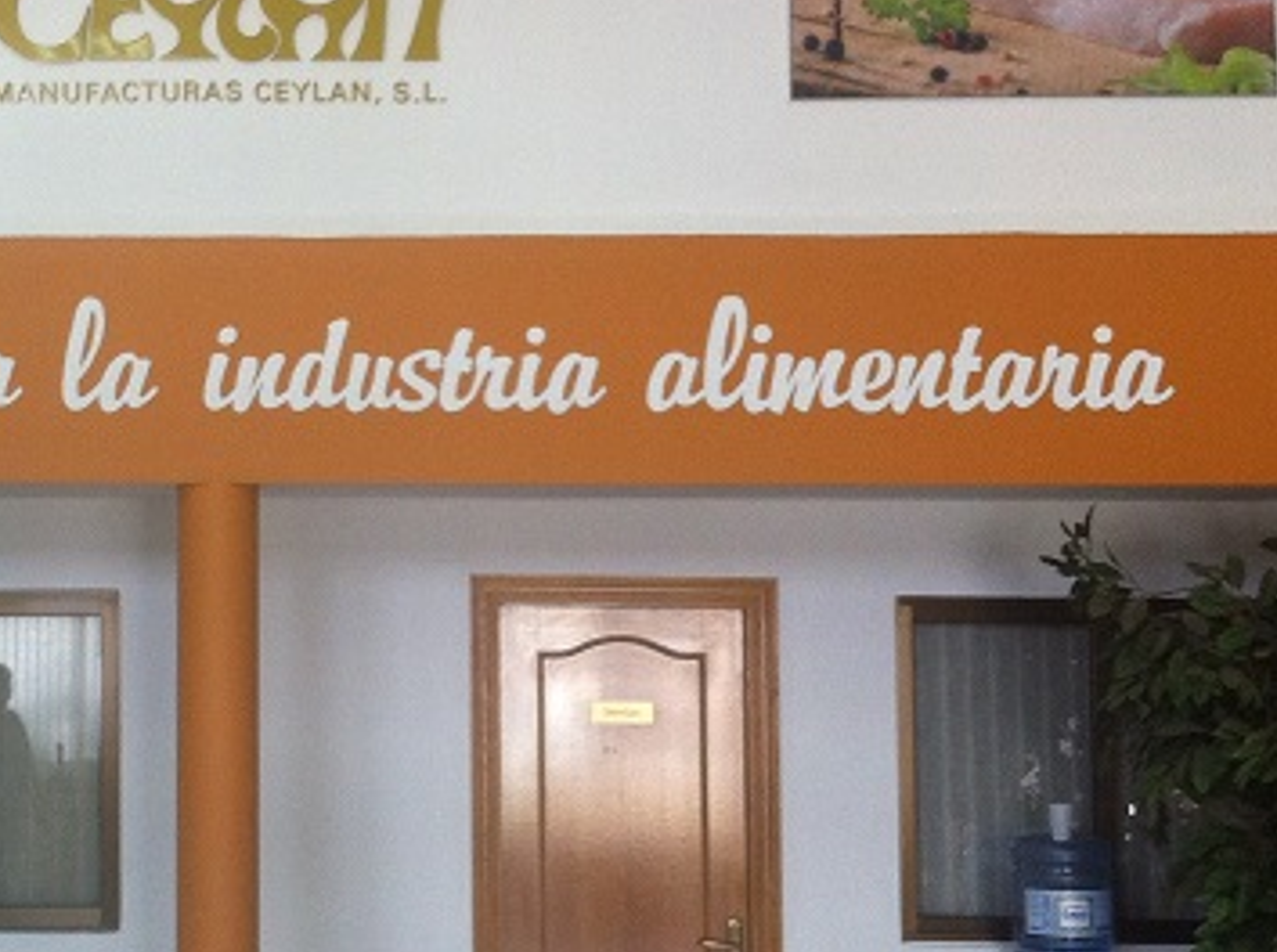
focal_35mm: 77
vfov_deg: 19.1
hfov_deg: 24.8
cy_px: 388
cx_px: 184
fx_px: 2835
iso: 100
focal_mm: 3.85
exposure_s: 1/40
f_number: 2.8
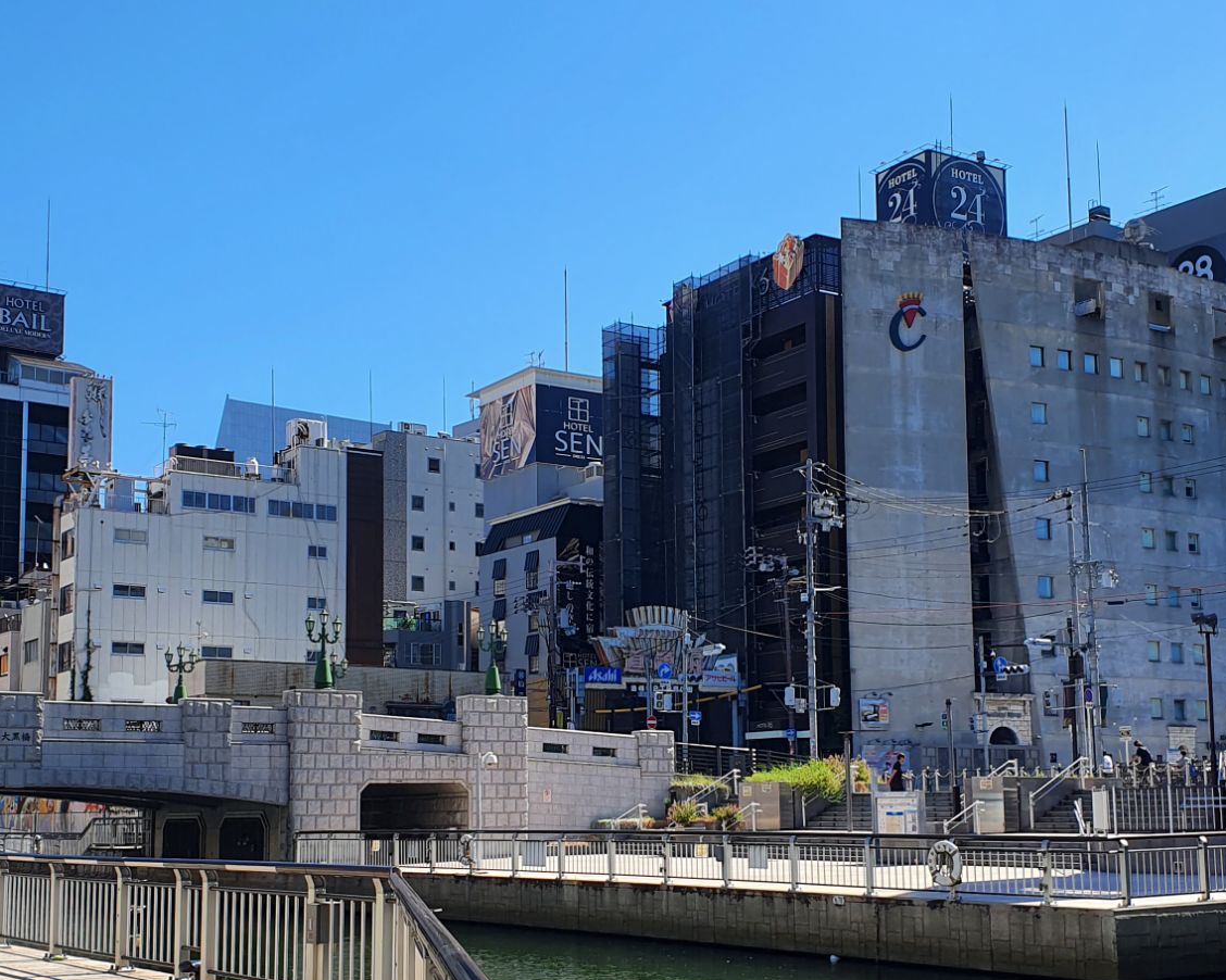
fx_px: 1633
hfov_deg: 41.1
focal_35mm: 45
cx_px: 546
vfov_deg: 33.3
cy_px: 589
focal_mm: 4.32
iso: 50
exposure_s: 1/1250
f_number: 2.4
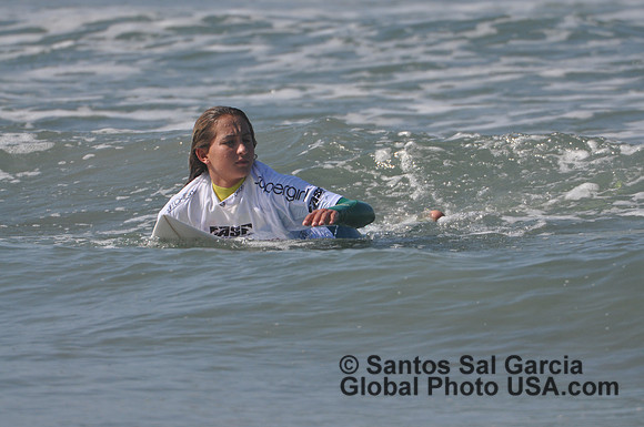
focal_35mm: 825
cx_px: 322
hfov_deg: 2.5
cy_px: 214
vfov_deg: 1.7
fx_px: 14738
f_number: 7.1
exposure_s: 1/2000
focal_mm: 550
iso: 400
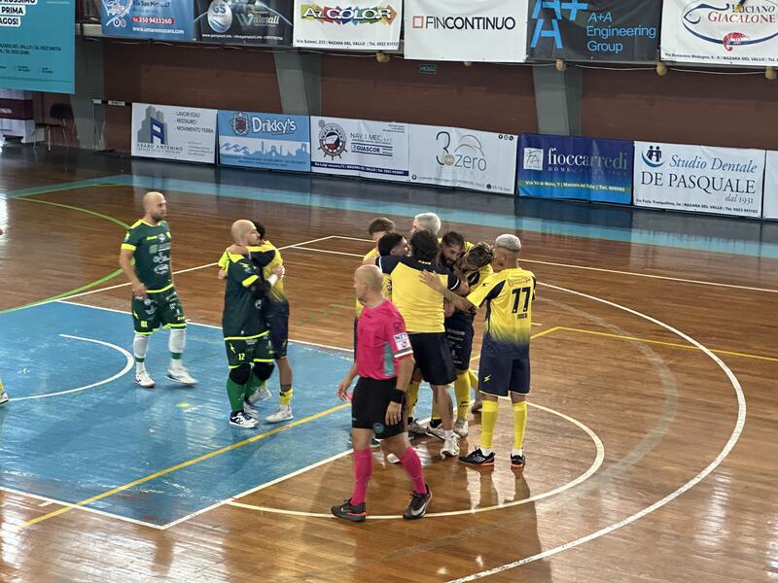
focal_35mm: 77
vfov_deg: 19.1
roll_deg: +0.0
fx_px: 1731
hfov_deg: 25.3
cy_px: 292
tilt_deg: -10.3
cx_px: 389
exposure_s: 1/50
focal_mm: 9
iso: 500
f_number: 2.8
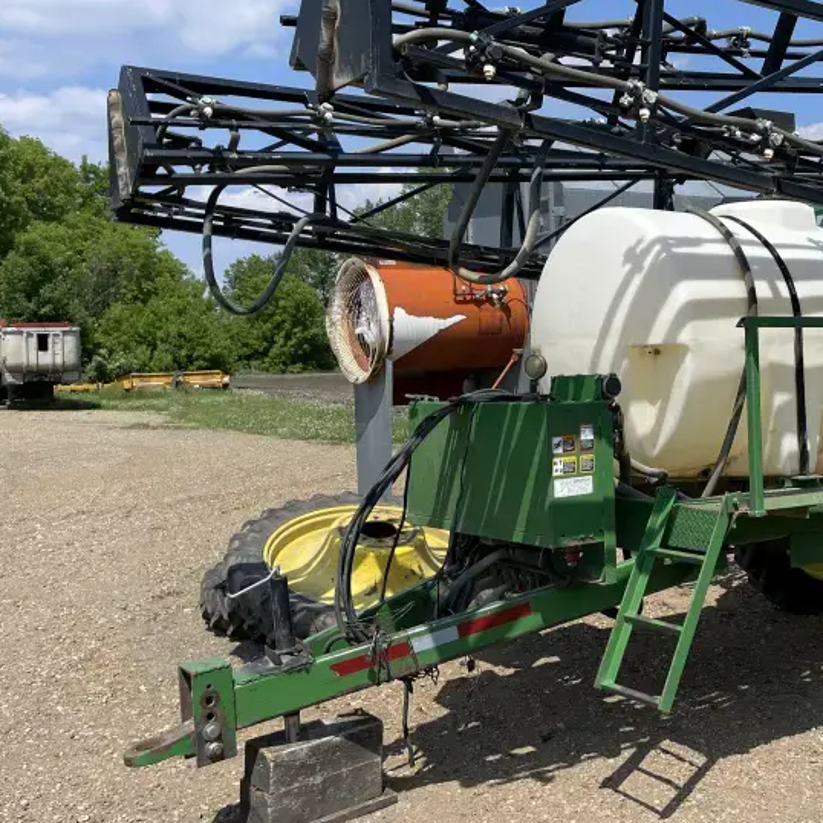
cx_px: 688
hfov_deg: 38.9
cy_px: 349
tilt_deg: +0.9
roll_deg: +1.0
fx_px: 1103
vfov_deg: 40.8
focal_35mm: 41
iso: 32
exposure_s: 1/3559
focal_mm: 5.1
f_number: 1.6
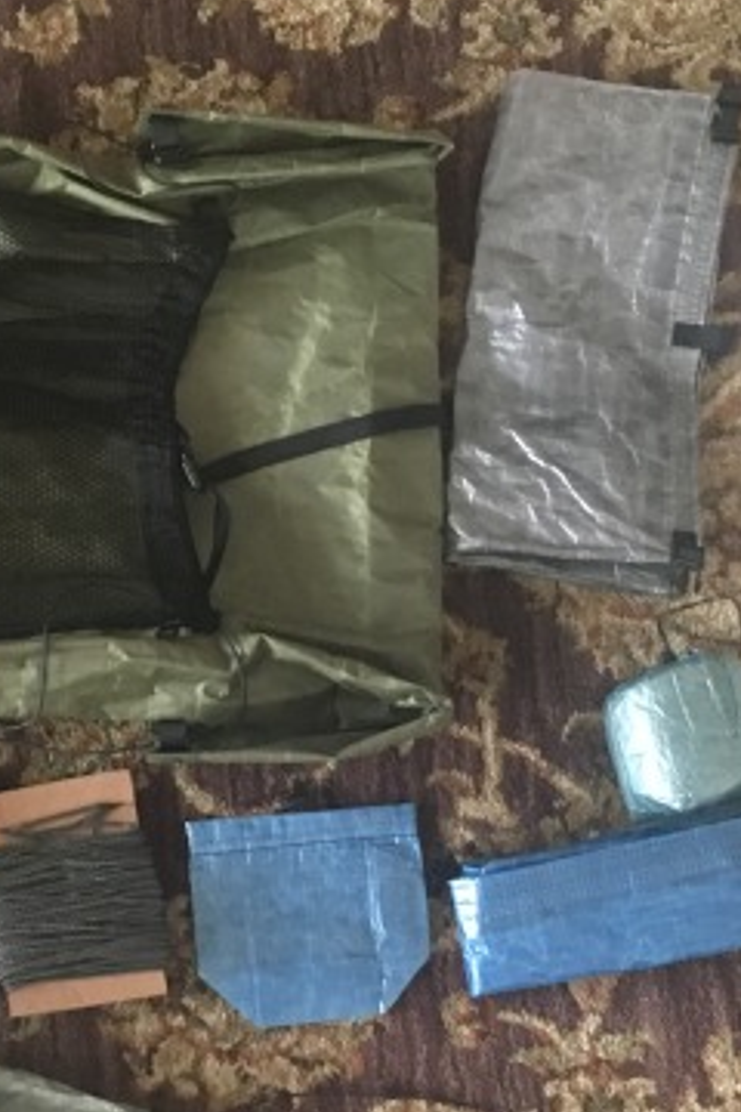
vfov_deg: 30.0
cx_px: 154
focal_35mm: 67
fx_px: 2068
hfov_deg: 20.1
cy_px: 630
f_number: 2.2
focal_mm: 4.15
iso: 500
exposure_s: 1/15
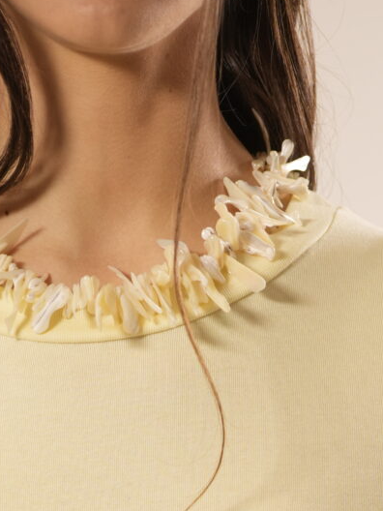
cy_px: 787
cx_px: 154
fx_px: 2419
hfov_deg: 9.0
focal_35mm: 164
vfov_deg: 11.5
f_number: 3.5
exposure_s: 1/50
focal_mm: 50
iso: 400
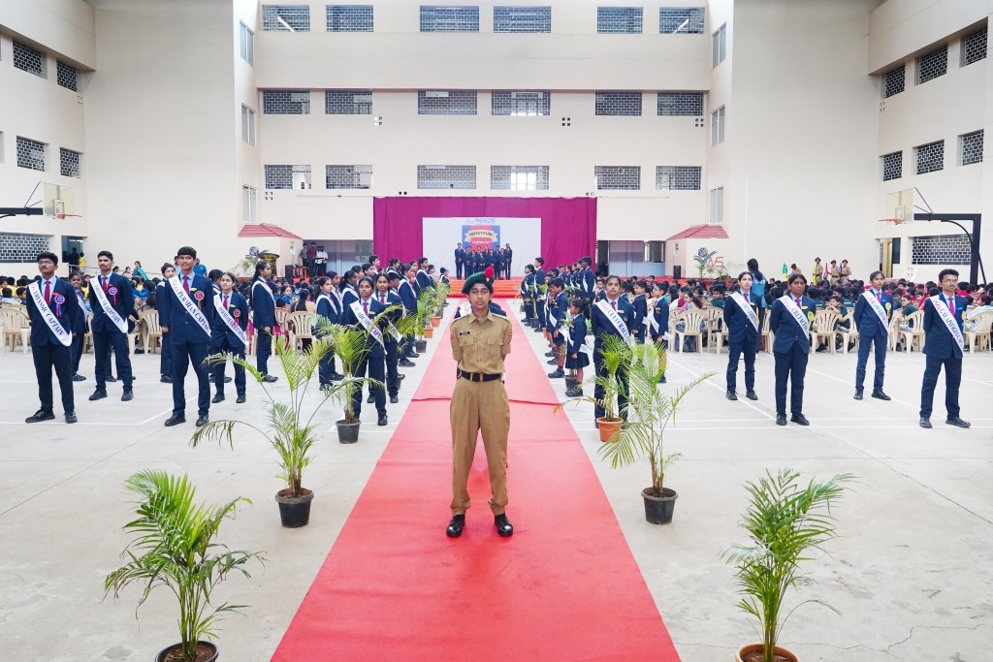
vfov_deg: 53.1
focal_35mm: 24
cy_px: 331
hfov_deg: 73.7
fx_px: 662
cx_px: 496
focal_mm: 24
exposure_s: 1/200
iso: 3200
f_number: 7.1
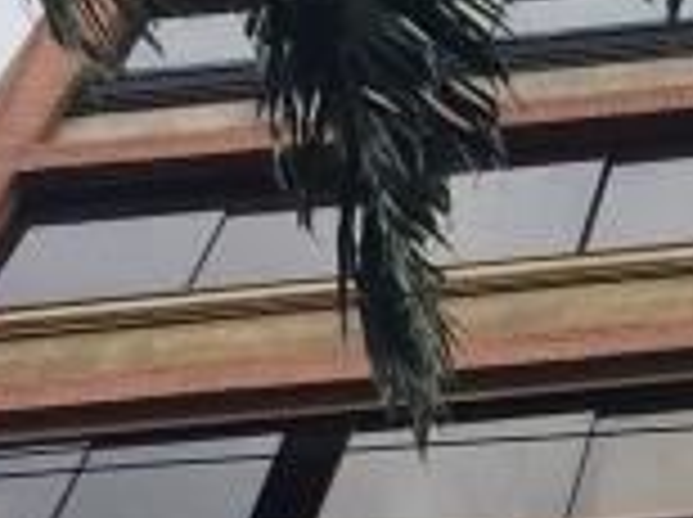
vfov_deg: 7.5
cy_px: 838
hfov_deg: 9.8
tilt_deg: +57.7
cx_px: 1233
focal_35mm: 193
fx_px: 3858
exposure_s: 1/1414
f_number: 2.2
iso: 32
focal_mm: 4.15
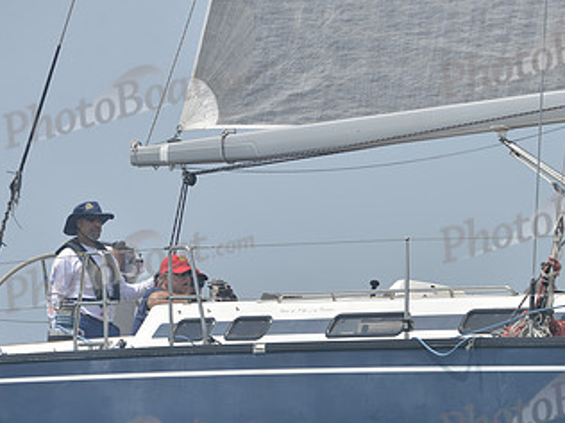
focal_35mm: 495
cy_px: 335
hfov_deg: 4.0
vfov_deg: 3.0
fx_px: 8079
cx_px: 349
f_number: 8
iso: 280
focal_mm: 280
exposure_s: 1/1000
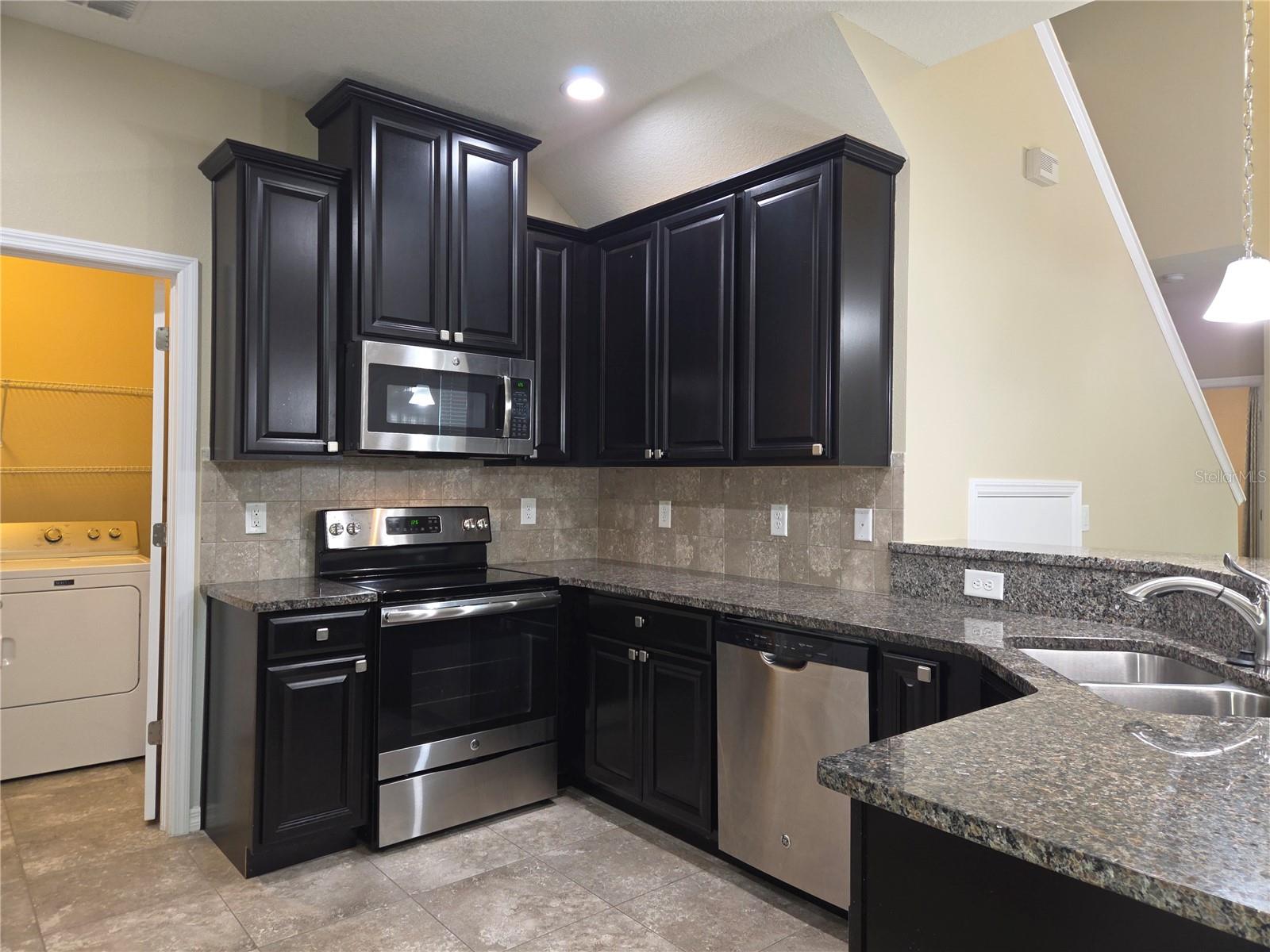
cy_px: 476
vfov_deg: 58.9
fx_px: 844
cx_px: 635
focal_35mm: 23
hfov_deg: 73.9
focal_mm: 5.4
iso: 100
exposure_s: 1/24
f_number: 1.8
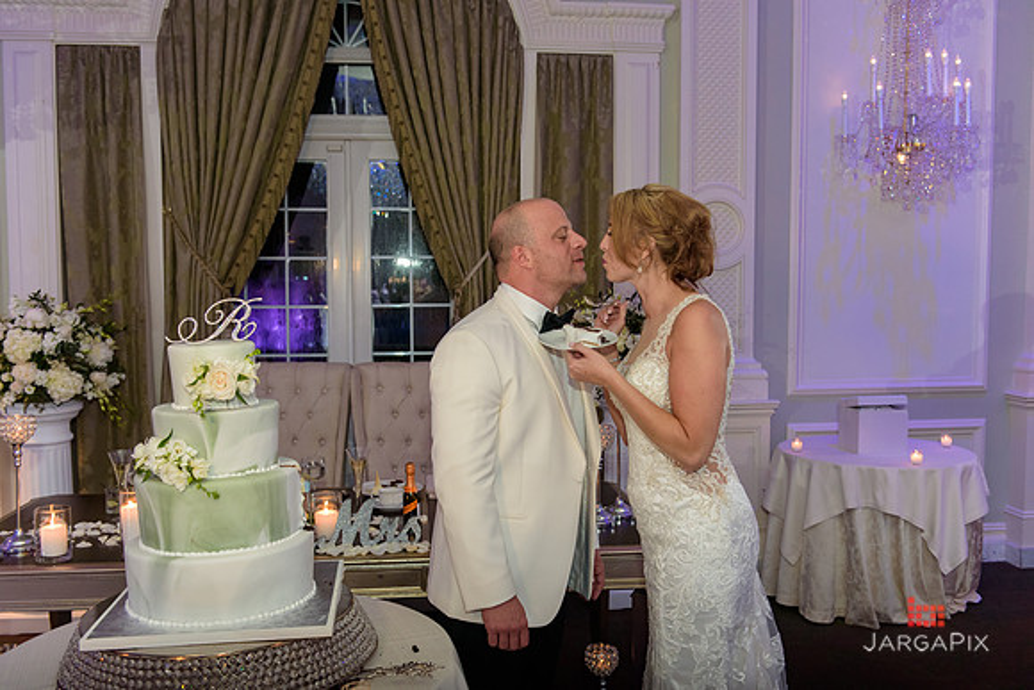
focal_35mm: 34
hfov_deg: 55.8
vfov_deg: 38.9
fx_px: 977
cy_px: 345
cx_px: 517
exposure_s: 1/125
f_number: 3.2
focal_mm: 34
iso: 1600
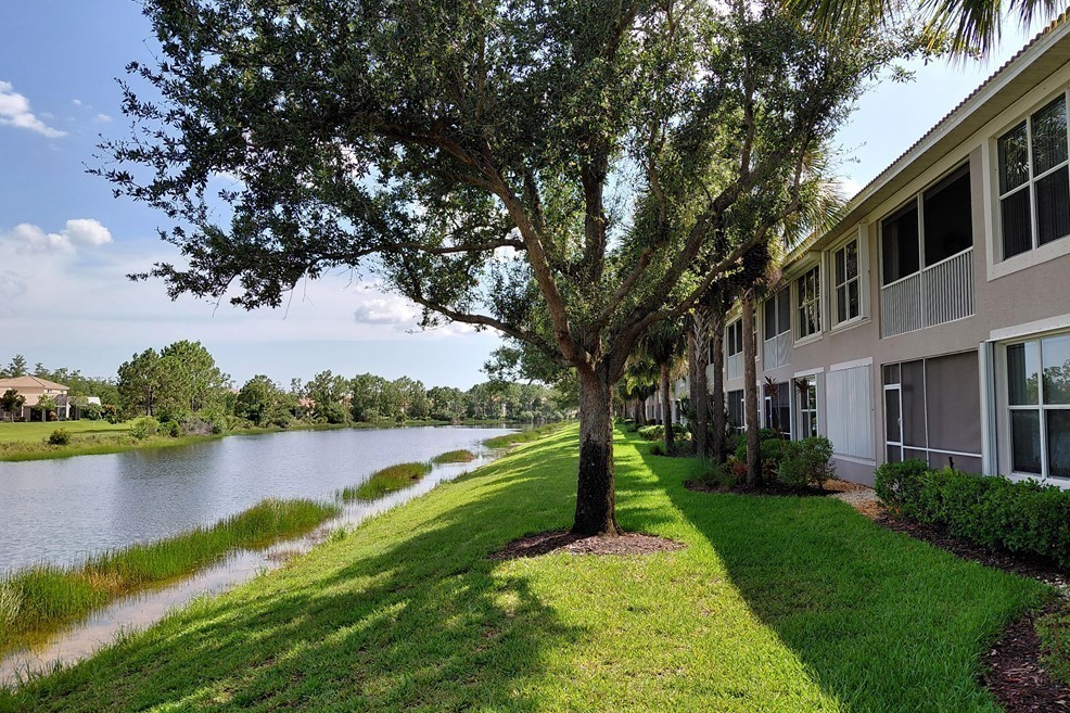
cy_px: 362
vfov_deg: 47.9
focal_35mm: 27
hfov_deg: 67.4
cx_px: 532
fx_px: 802
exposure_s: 1/1661
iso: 50
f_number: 1.8
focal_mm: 4.69
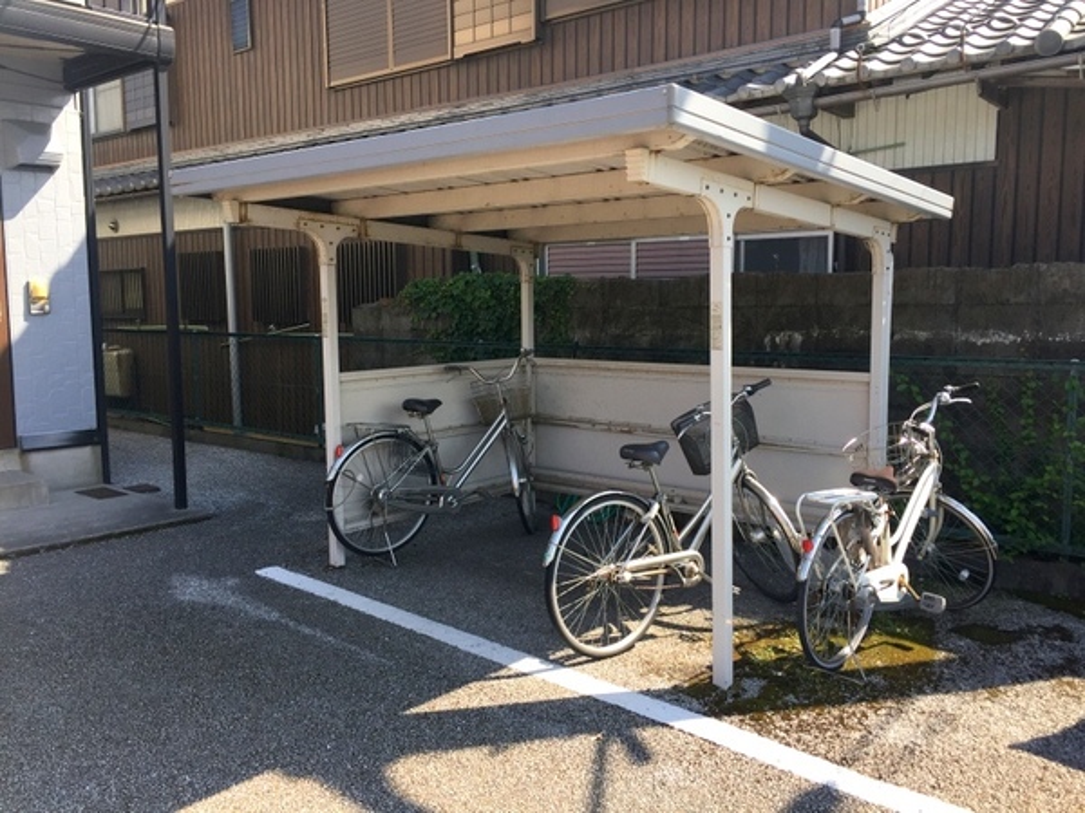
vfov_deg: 48.2
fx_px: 909
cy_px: 406
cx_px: 542
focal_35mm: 29
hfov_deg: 61.7
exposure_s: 1/648
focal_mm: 4.15
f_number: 2.2
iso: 32
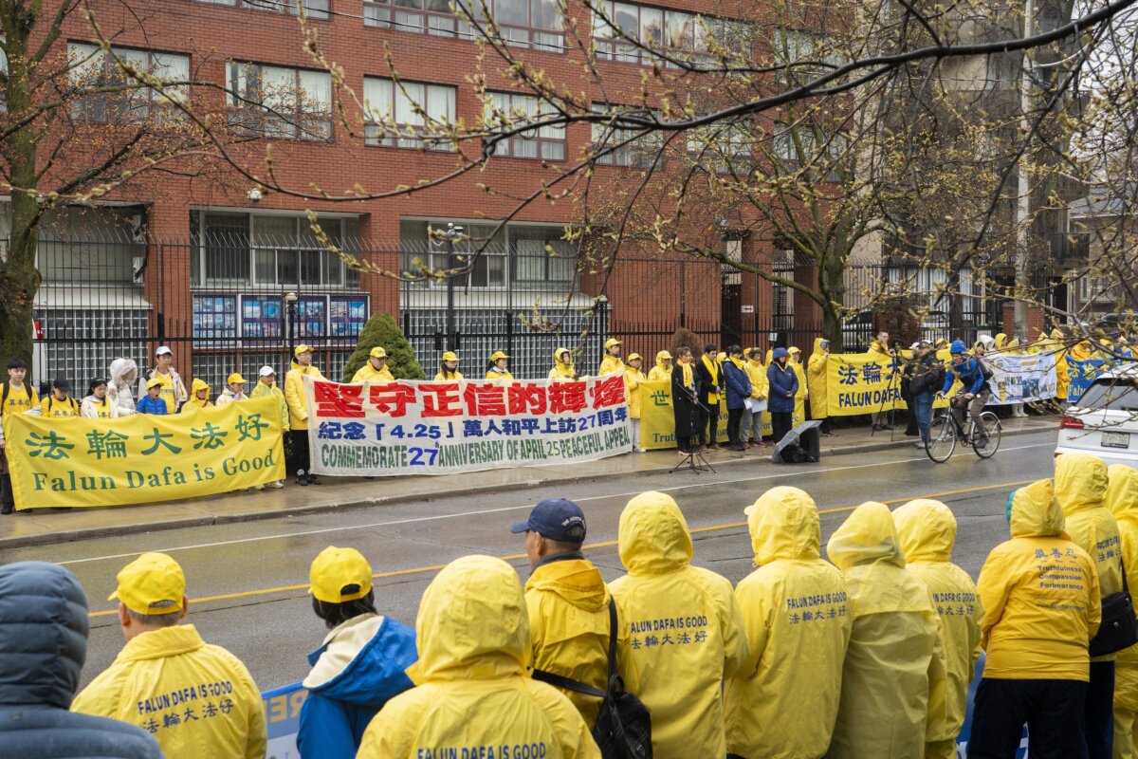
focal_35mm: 46
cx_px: 569
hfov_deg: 42.7
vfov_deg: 29.2
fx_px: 1454
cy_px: 380
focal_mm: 46
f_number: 8
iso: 800
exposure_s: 1/320
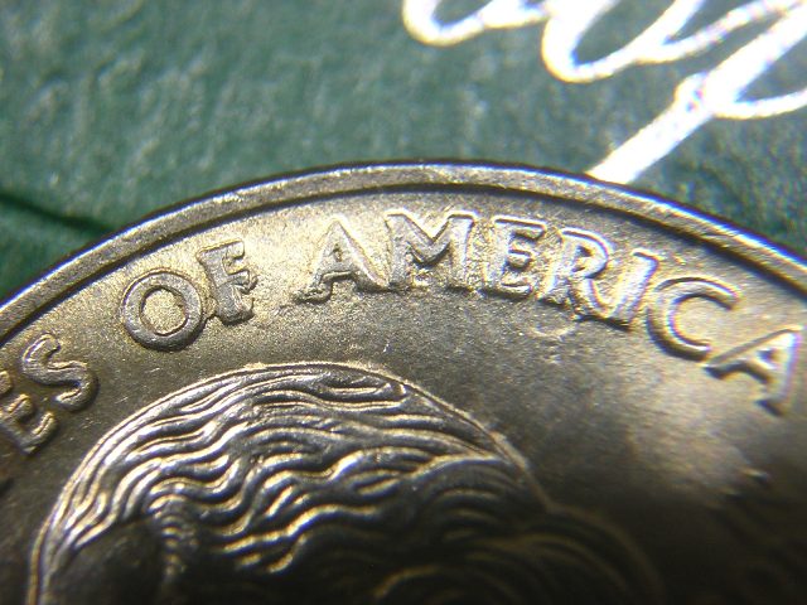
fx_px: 1352
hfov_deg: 33.2
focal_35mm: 58
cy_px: 302
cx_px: 404
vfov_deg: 25.2
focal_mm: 7.6
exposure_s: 1/23.1
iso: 100
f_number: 3.3
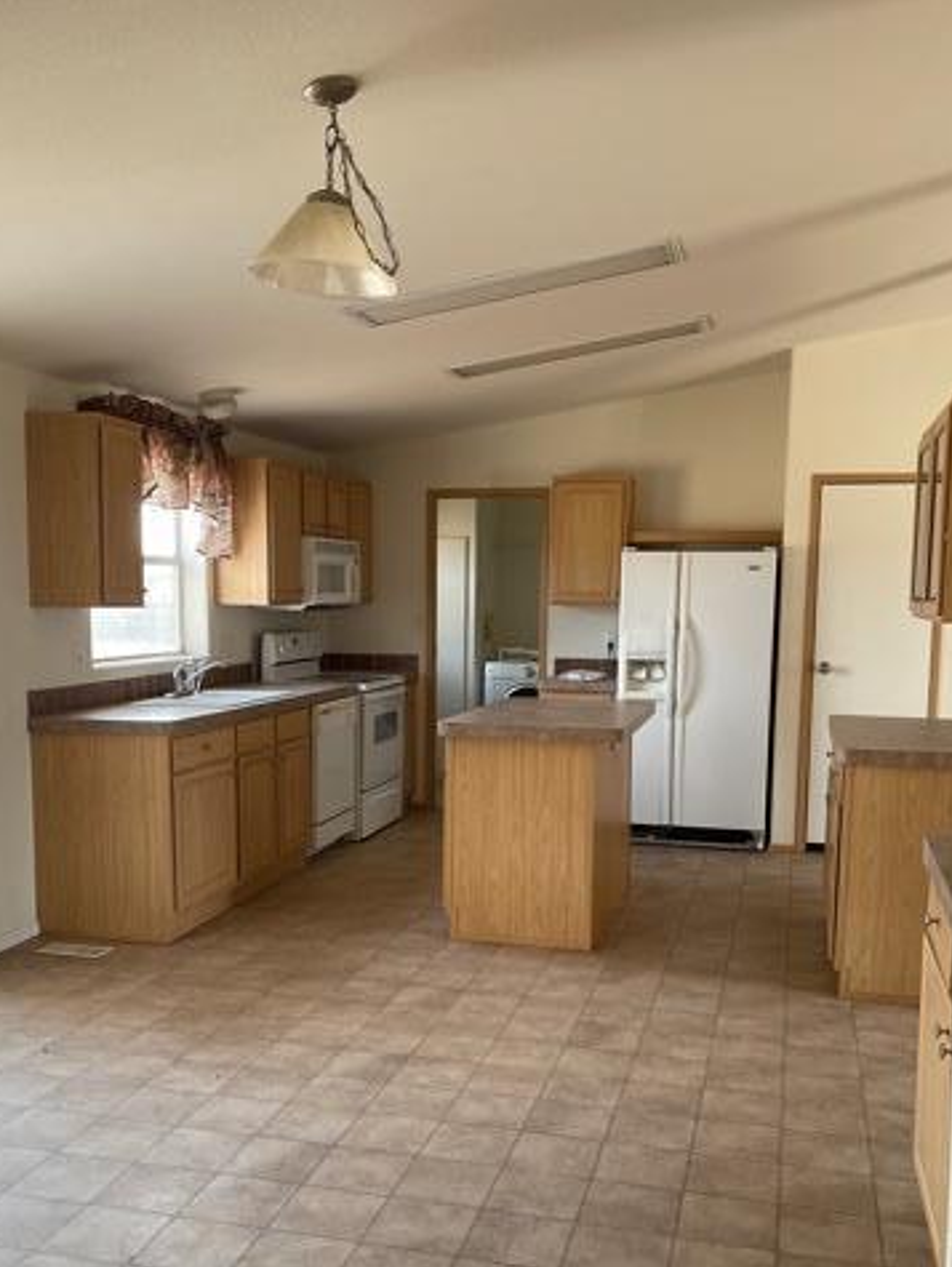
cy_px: 758
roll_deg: -0.8
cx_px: 451
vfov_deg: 52.3
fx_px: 1282
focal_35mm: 35
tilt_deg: -7.3
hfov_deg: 40.7
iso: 100
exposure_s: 1/121
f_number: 1.6
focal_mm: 5.1
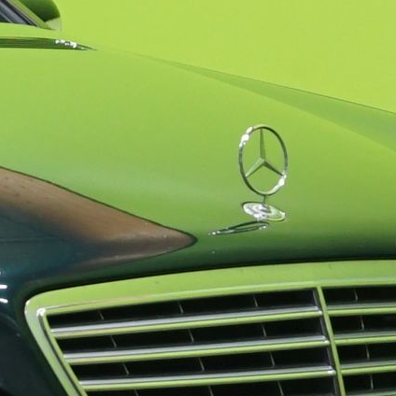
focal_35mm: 410
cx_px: -509
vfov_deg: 4.3
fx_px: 5306
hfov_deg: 4.2
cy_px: 380
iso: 640
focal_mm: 52
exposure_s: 1/25
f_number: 4.5
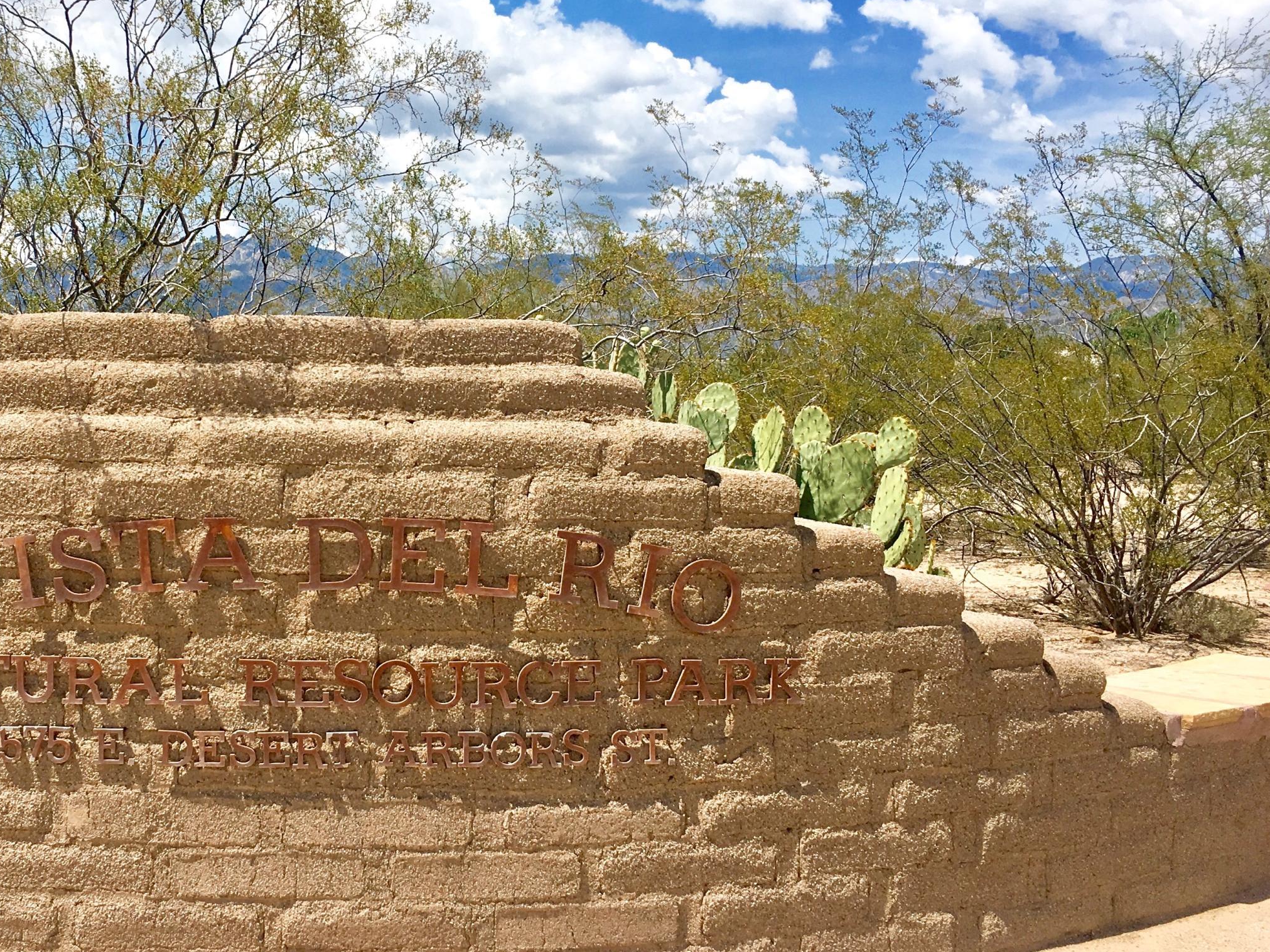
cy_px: 424
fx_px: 1578
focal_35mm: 43
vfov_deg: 33.6
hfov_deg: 42.9
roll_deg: -1.1
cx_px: 373
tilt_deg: -0.5
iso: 25
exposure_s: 1/2262
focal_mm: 4.15
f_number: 2.2
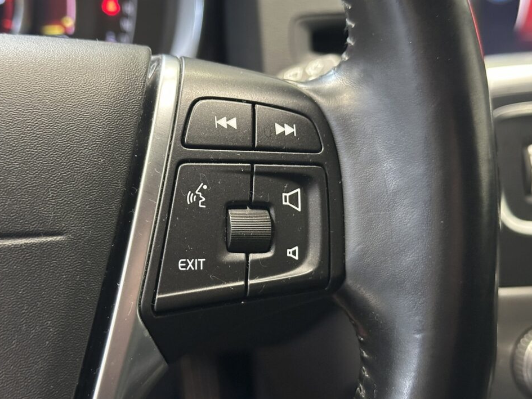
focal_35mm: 52
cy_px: 198
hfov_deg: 36.8
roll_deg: +0.6
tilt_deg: -26.0
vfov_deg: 28.0
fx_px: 799
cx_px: 246
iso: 500
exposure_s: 1/30
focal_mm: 6.86
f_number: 1.78
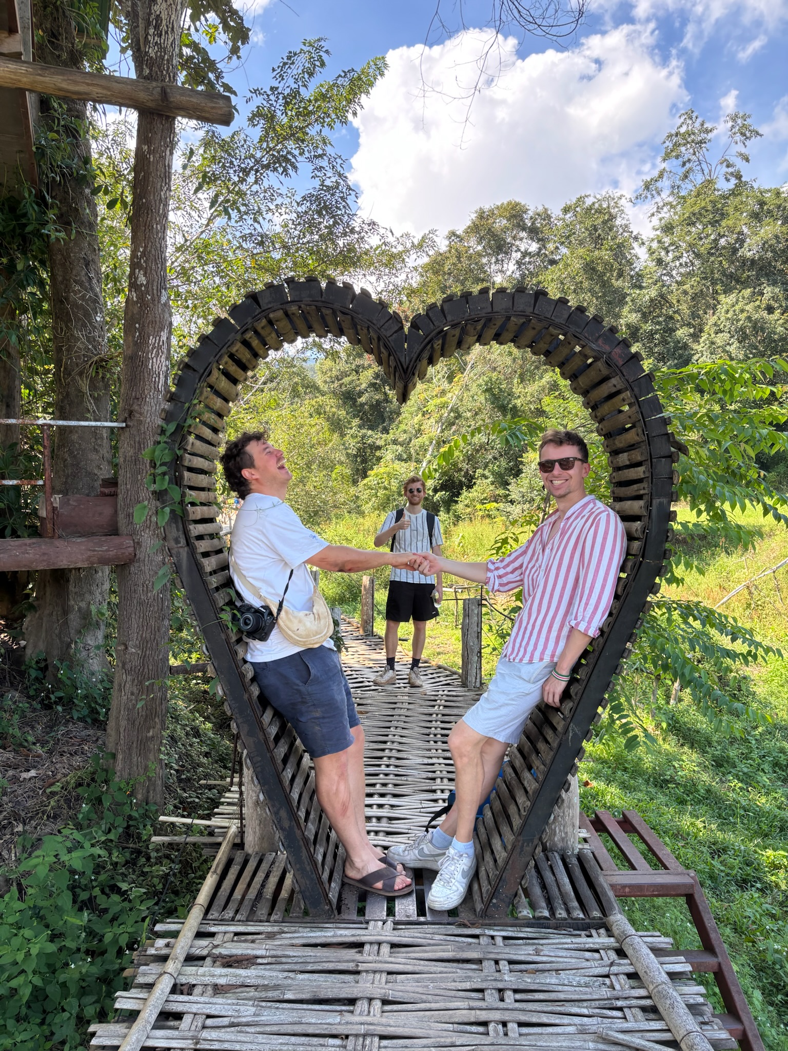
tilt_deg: +0.3
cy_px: 526
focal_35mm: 26
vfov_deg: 67.3
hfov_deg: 53.1
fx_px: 789
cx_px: 394
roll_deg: -0.1
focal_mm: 5.96
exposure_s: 1/565
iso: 50
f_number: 1.6
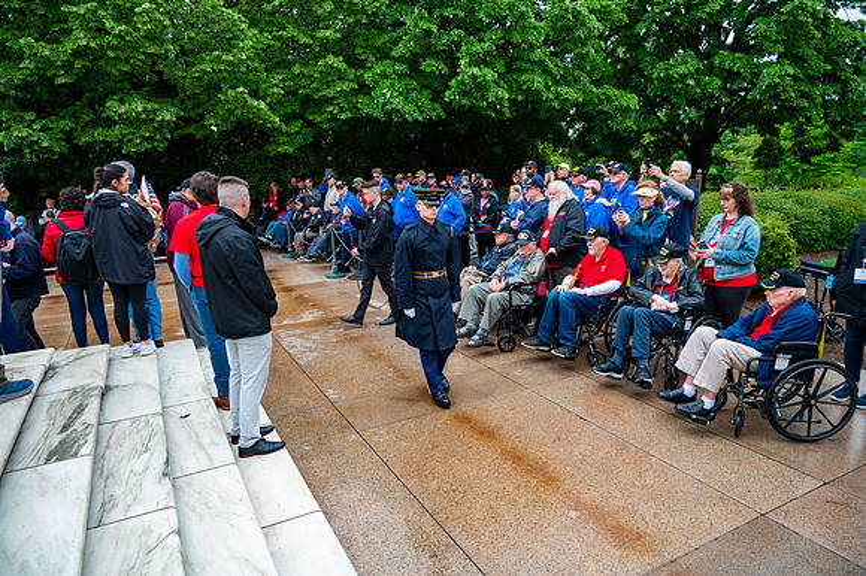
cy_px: 288
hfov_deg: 73.8
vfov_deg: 53.1
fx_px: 577
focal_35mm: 24
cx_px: 433
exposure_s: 1/100
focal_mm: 24
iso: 160
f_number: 6.3
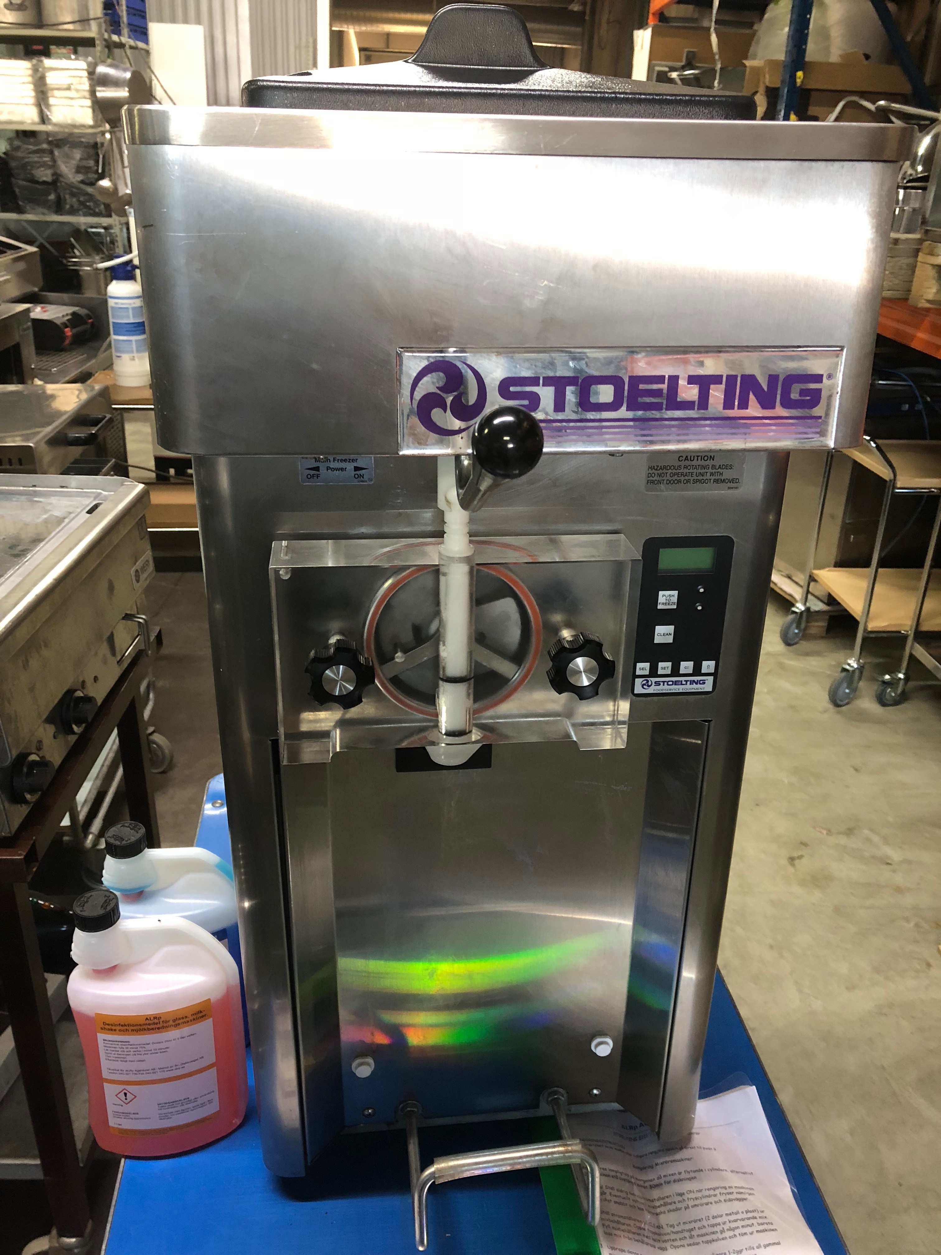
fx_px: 1015
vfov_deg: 63.4
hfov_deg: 49.7
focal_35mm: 28
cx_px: 470
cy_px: 628
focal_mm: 3.99
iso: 80
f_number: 1.8
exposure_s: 1/17
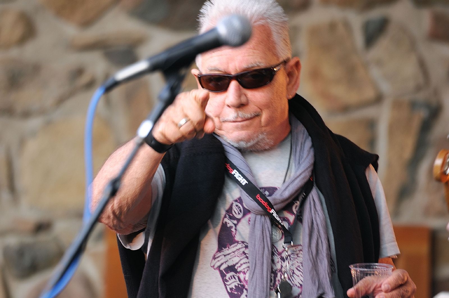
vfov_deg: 3.0
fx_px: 5606
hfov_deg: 4.6
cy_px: 149
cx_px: 224
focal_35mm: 450
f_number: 5.6
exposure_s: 1/40
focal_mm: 300
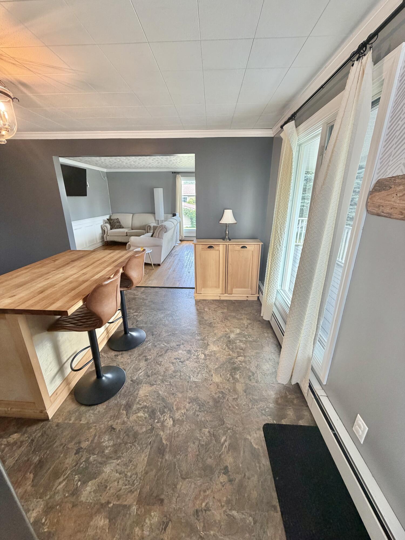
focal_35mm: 14
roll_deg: +0.6
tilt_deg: -17.8
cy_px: 270
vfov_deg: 102.1
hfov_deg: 85.7
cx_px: 202
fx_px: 218
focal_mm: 2.22
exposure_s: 1/60
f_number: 2.2
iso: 200
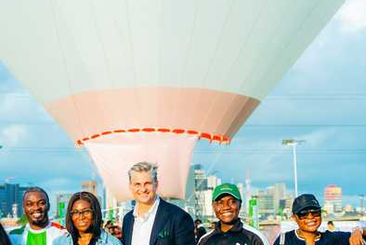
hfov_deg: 18.8
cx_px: 149
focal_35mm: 109
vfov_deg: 12.5
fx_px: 1104
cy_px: 219
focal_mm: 38.2
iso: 250
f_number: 3.2
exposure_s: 1/1250
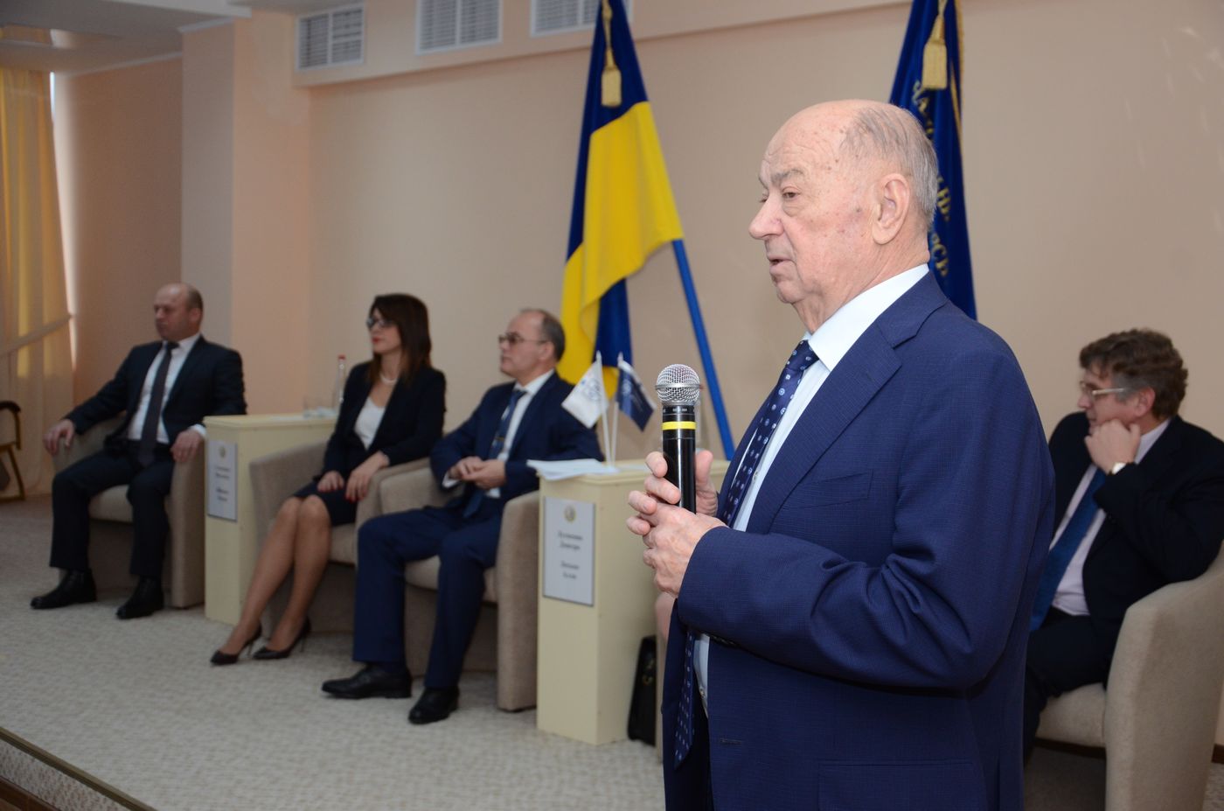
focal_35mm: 51
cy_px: 406
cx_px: 612
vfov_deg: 26.4
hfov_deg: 39.0
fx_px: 1730
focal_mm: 34
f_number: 4.2
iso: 800
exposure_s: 1/160
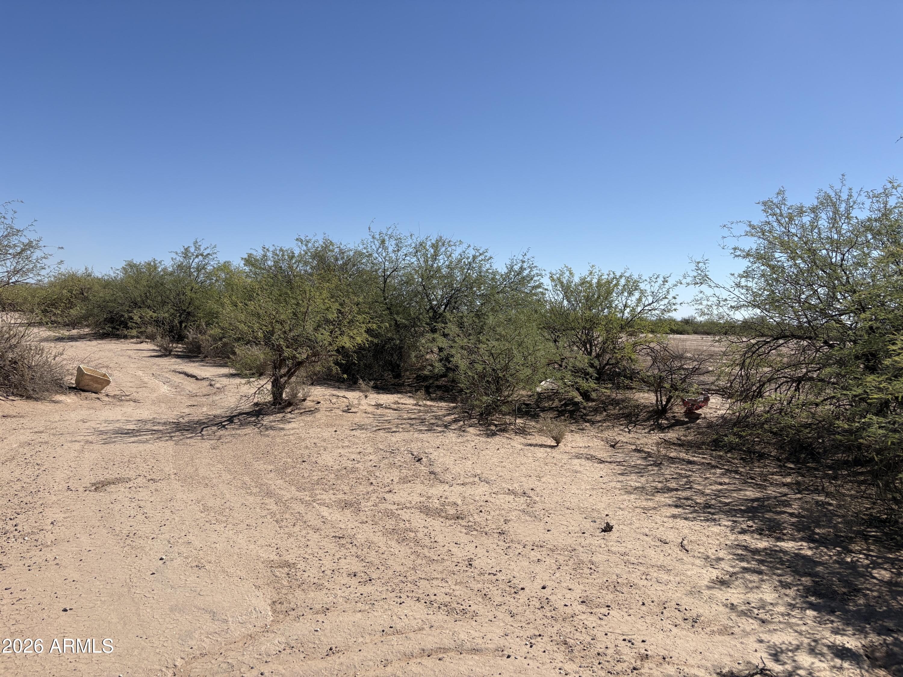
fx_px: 678
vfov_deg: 53.1
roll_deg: -3.0
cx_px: 452
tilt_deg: -1.1
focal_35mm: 26
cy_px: 338
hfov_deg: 67.3
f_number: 1.6
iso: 50
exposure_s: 1/5348
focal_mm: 5.96
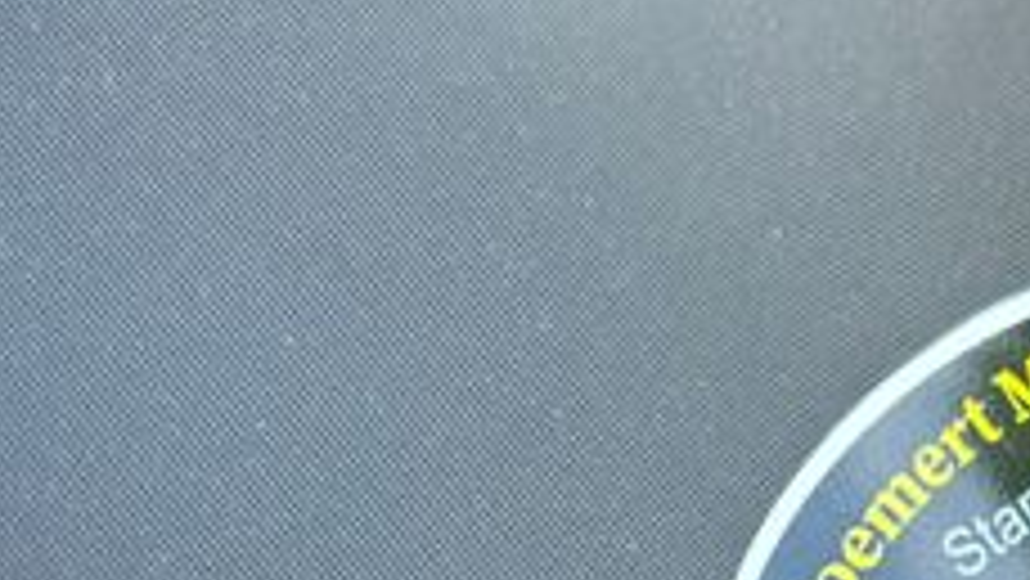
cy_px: 827
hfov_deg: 26.2
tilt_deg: -70.0
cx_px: 855
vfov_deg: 14.4
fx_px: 2158
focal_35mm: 79
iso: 80
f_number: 1.6
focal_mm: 5.96
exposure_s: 1/121
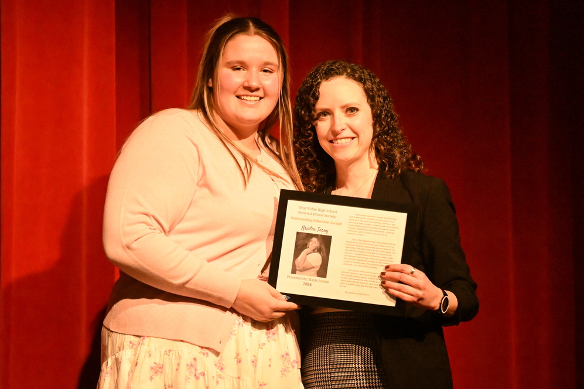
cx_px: 288
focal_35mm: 152
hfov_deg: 13.5
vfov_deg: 9.0
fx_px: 2465
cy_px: 194
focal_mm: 99
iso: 12800
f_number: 2.8
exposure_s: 1/2000
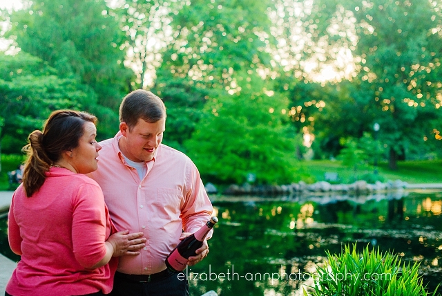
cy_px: 153
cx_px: 202
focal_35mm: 60
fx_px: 737
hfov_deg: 33.4
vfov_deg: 22.7
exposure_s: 1/200
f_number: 2.5
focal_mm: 50
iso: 500
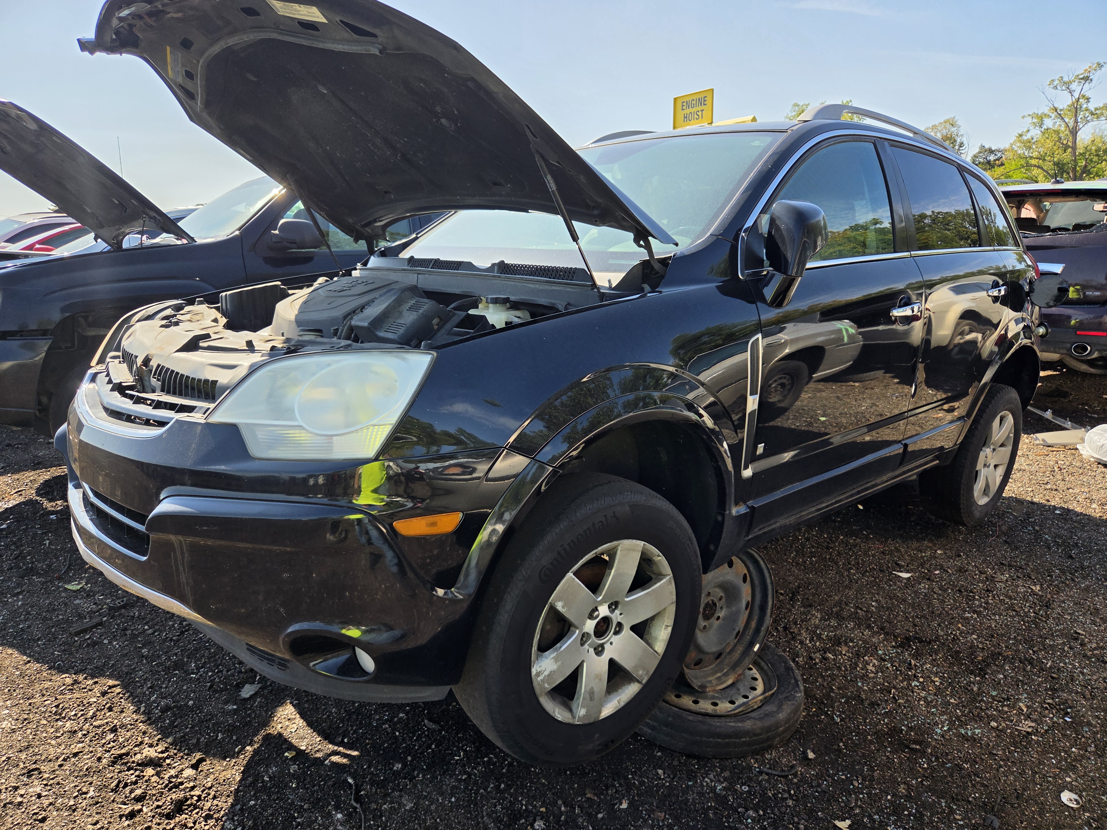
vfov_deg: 58.9
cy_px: 415
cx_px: 554
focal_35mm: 23
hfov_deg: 73.9
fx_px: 736
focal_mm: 5.4
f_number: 1.8
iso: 80
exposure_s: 1/3264
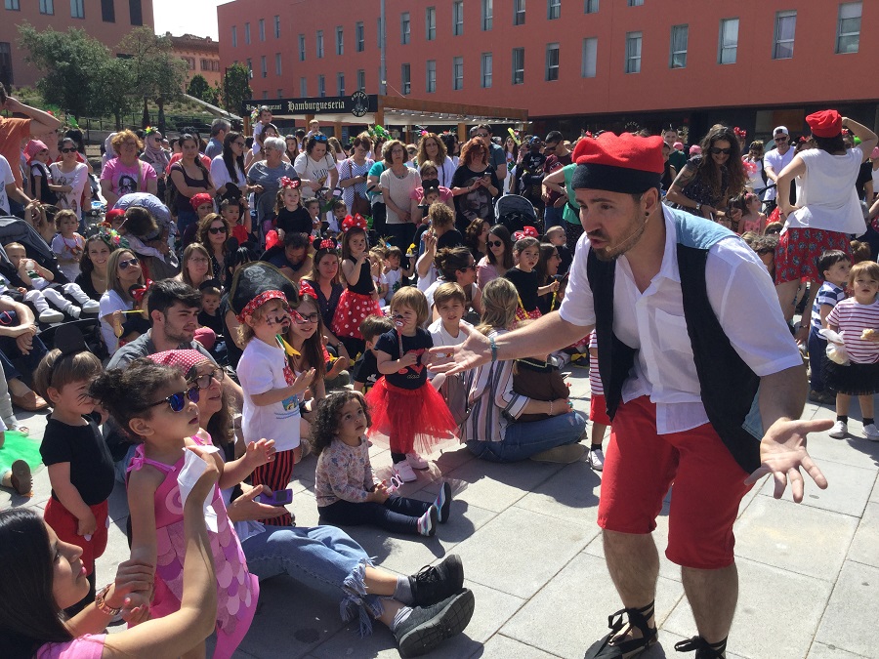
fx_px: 787
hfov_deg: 58.4
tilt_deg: -15.3
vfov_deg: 45.4
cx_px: 440
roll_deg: -1.2
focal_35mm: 31
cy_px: 330
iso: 25
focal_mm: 3.3
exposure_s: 1/886
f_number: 2.4
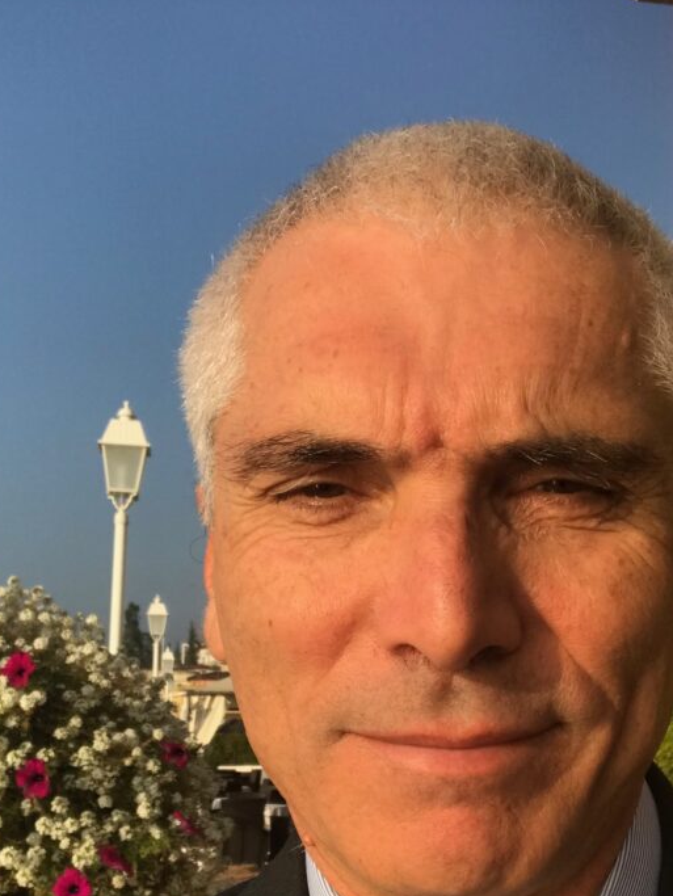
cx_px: 402
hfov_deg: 30.2
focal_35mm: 48
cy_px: 597
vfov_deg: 39.2
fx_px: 1243
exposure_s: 1/1148
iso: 25
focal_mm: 2.87
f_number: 2.2
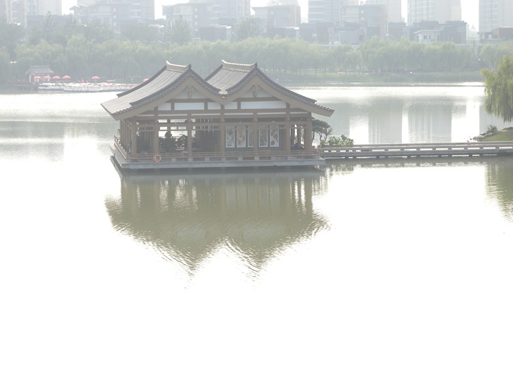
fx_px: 1526
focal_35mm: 103
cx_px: 199
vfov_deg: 14.3
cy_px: 138
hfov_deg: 19.1
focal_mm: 16.6
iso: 64
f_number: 4.9
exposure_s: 1/158
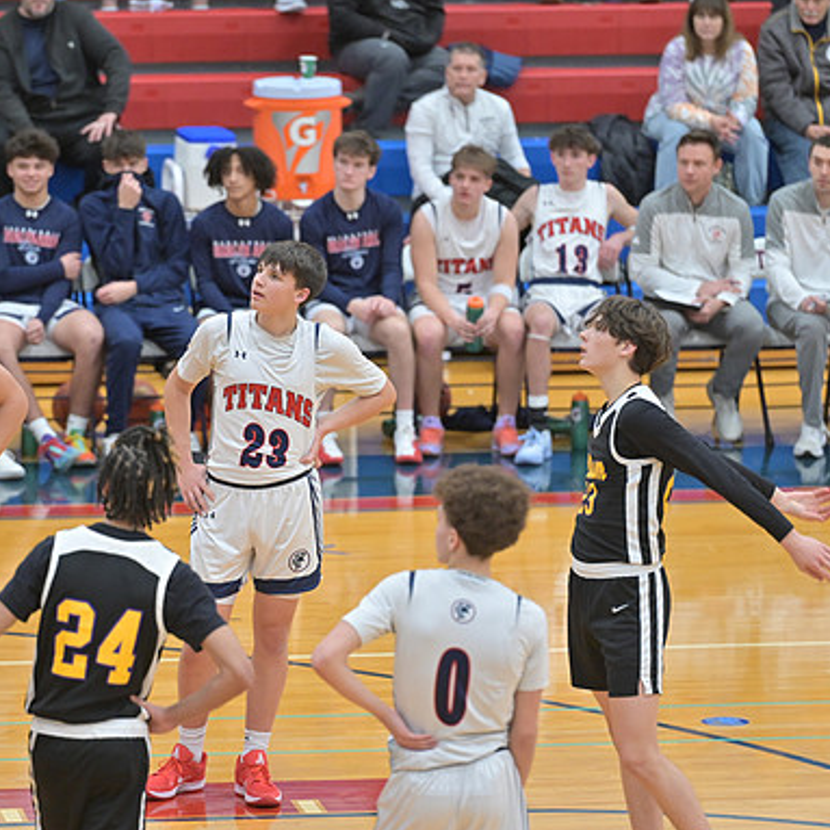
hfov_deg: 6.8
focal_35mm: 257
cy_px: 416
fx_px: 6972
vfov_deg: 6.8
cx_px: 280
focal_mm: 200
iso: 3600
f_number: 4.5
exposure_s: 1/400
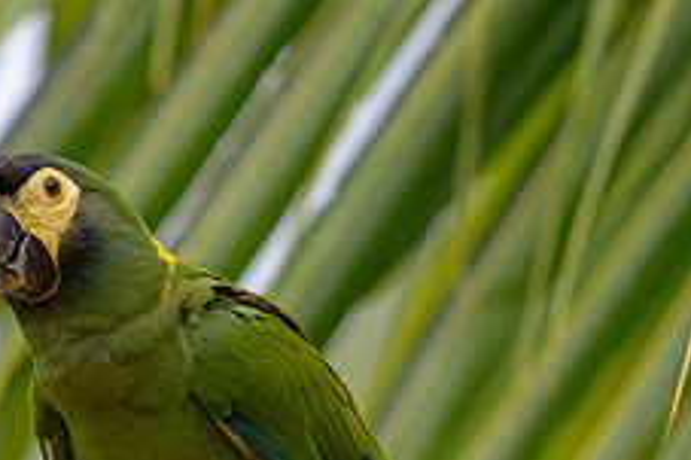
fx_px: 46051
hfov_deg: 0.9
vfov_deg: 0.6
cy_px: 474
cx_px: 119
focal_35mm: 2401
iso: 100
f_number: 2.8
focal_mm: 400
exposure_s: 1/640
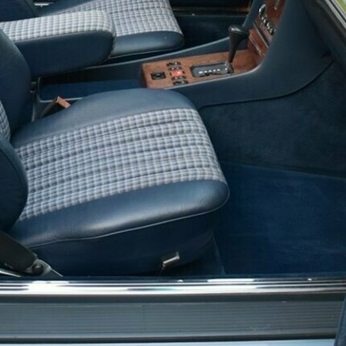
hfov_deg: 26.3
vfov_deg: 26.4
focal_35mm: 64
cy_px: 75
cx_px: 58
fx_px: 724
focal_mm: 18
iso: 400
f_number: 3.5
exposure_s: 1/80
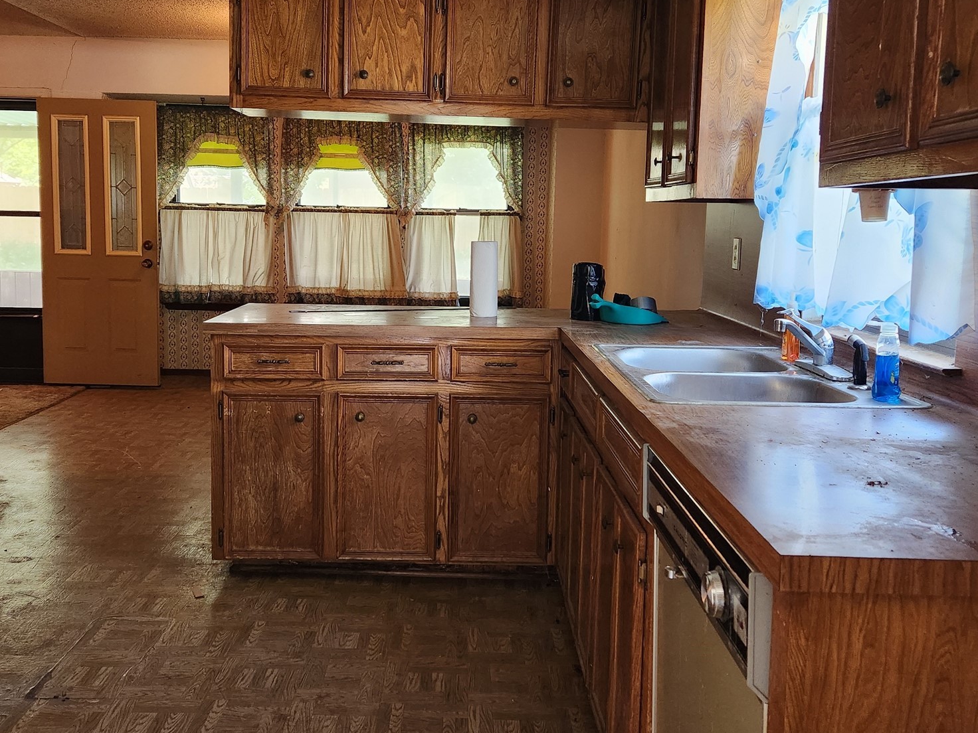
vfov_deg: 44.0
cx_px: 457
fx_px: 904
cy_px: 311
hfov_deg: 56.8
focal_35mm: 32
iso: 640
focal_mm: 5.4
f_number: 1.8
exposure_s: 1/120
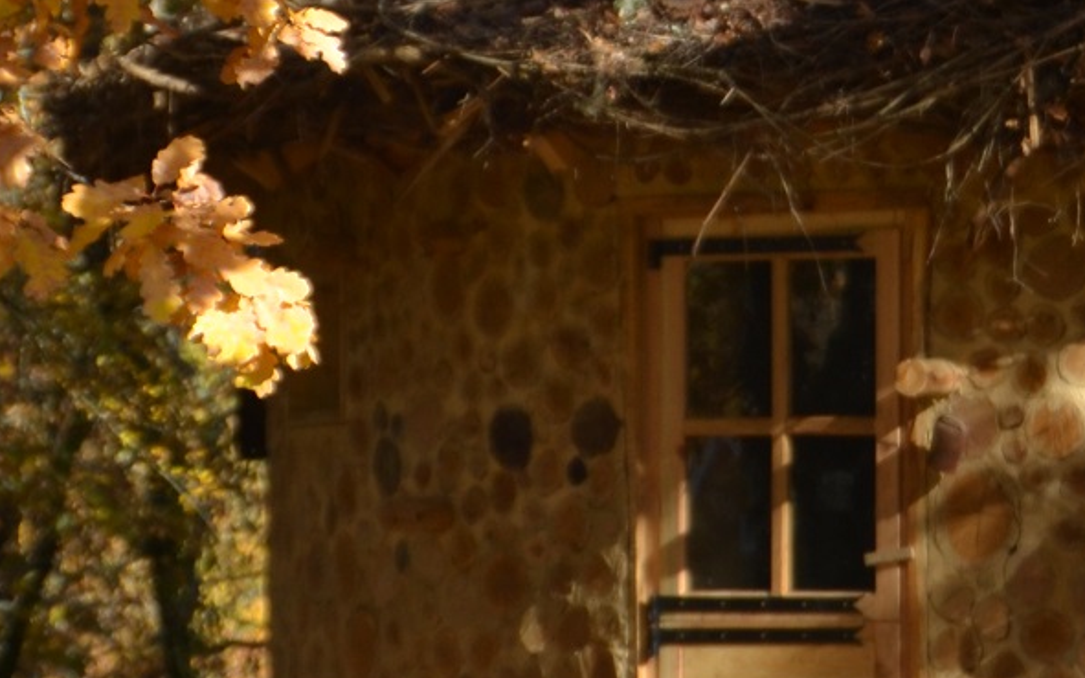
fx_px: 8417
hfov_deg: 7.4
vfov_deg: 4.6
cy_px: 133
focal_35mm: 285
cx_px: 1039
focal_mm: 55
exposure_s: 1/160
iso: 100
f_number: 6.3
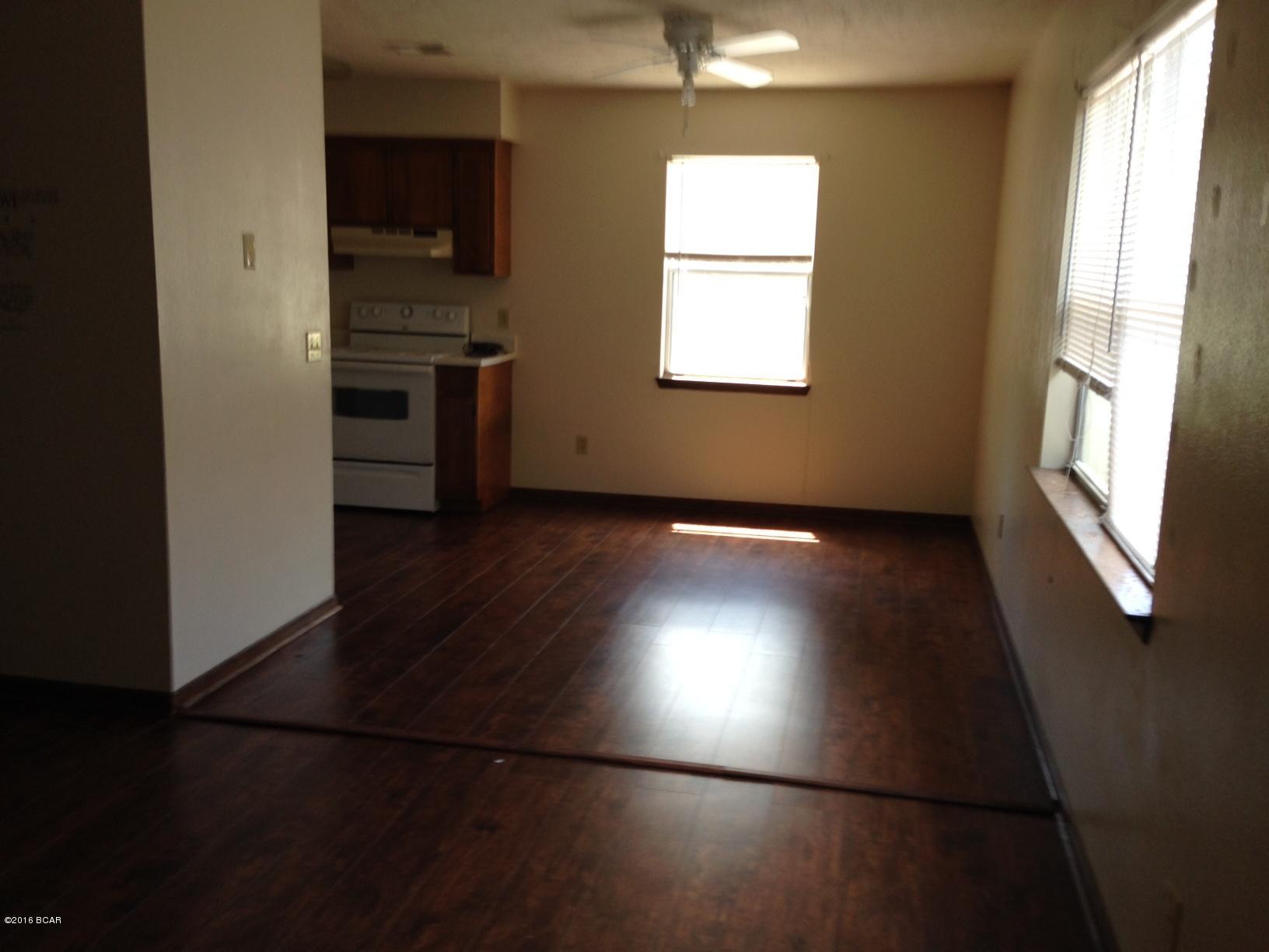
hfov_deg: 55.4
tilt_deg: -7.9
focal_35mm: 33
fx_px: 1210
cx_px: 634
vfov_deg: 42.9
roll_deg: -1.8
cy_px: 476
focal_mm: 4.12
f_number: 2.4
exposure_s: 1/40
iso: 50
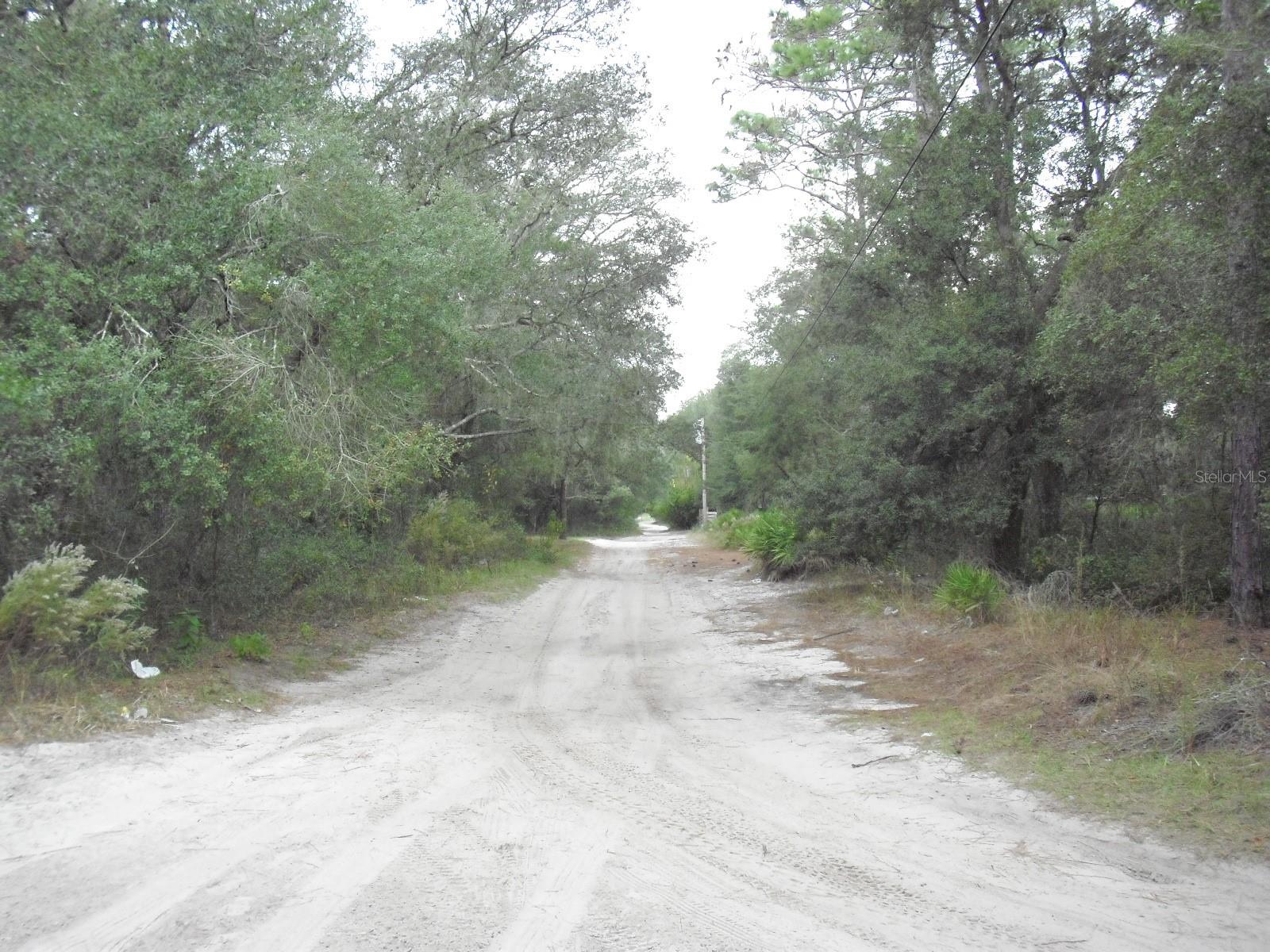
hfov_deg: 49.0
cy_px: 476
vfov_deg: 37.7
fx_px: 1394
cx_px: 635
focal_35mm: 38
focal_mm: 6.2
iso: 200
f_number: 2.8
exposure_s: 1/100
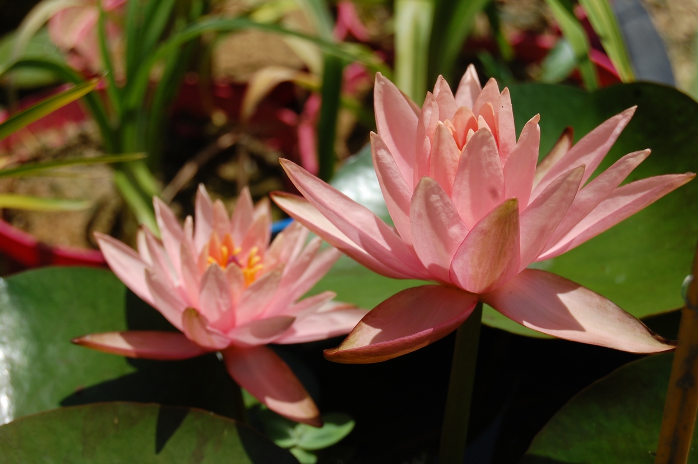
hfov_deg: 24.6
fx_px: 1598
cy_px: 232
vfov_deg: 16.5
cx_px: 349
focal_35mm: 82
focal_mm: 55
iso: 200
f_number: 8
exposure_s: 1/640
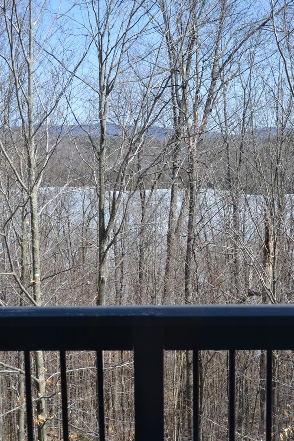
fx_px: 625
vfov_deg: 38.9
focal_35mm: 51
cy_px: 220
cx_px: 147
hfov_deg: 26.5
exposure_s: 1/160
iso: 100
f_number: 6.3
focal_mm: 34
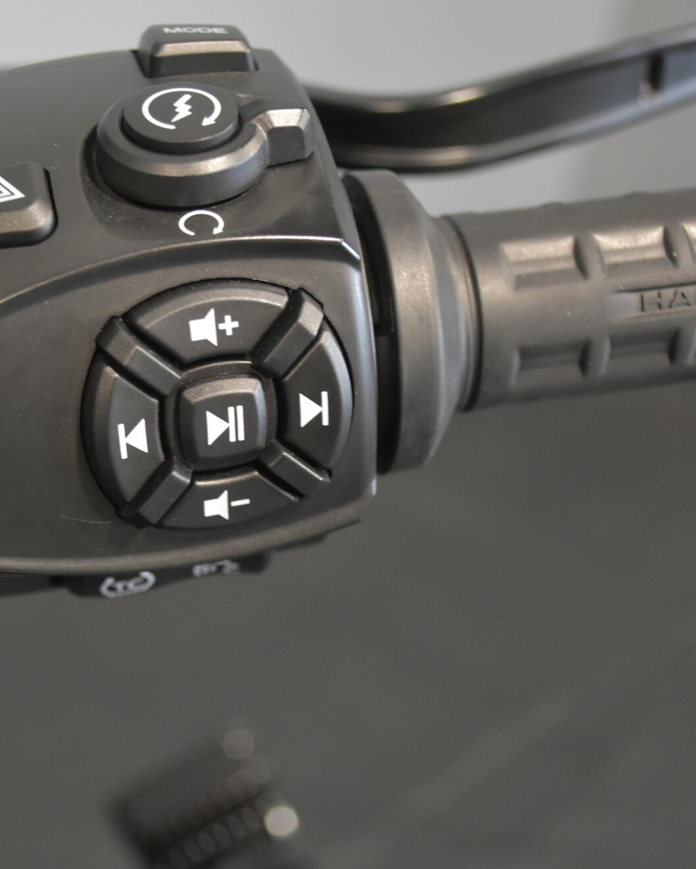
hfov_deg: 25.1
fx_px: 1544
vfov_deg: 31.4
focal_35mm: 60
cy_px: 428
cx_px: 168
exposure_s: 1/13
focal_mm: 28
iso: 1600
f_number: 4.5
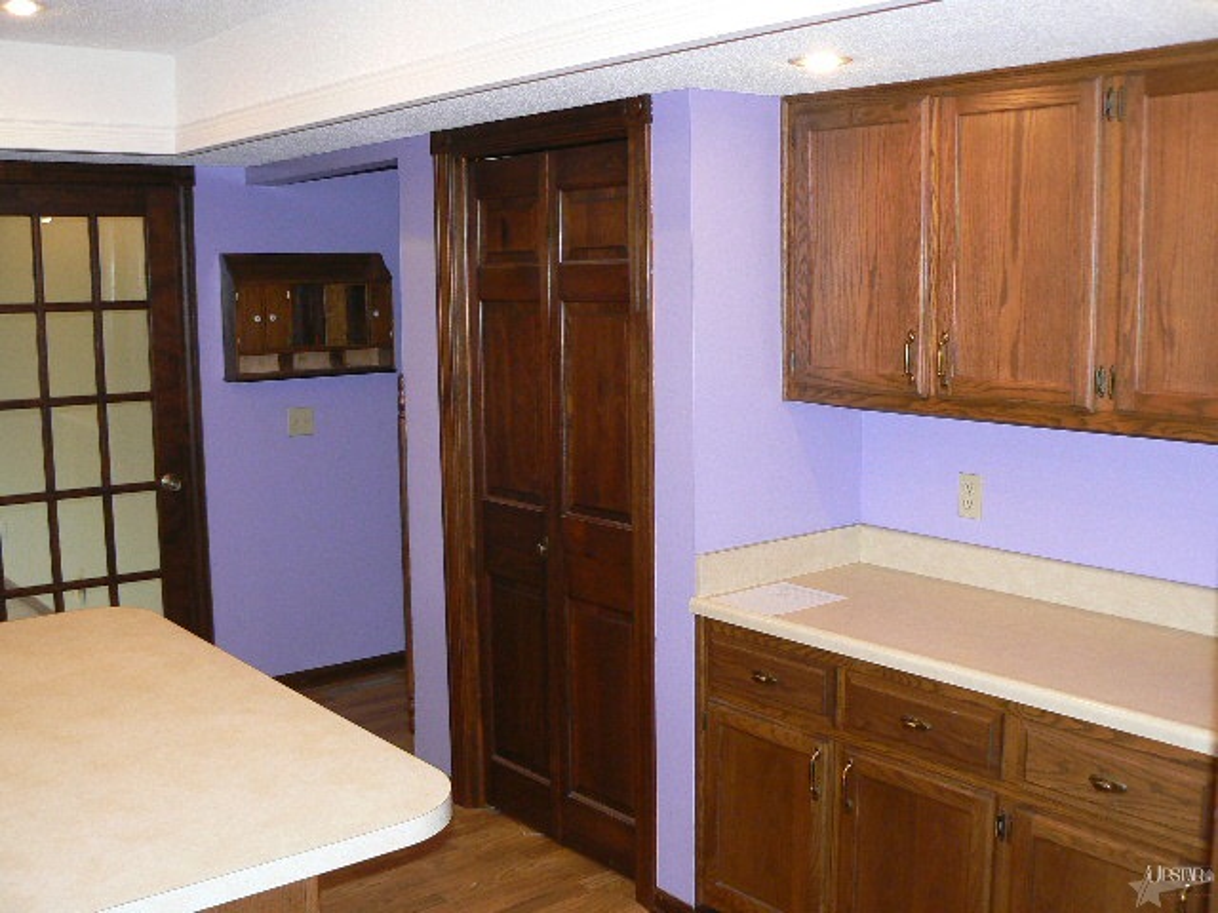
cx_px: 609
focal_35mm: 36
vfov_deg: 39.7
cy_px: 456
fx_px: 1267
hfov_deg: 51.4
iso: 160
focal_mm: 6
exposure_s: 1/30
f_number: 2.8
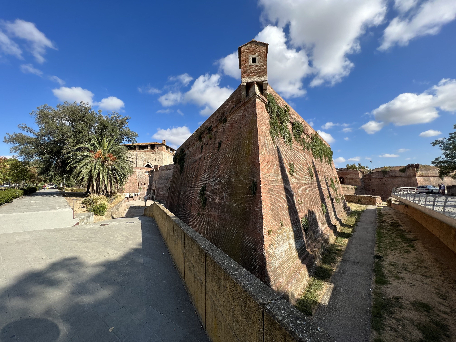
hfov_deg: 106.2
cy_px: 171
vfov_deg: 89.9
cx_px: 228
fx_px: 171
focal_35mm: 13
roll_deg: +1.2
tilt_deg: +4.8
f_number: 1.8
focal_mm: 1.57
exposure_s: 1/1096
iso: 32
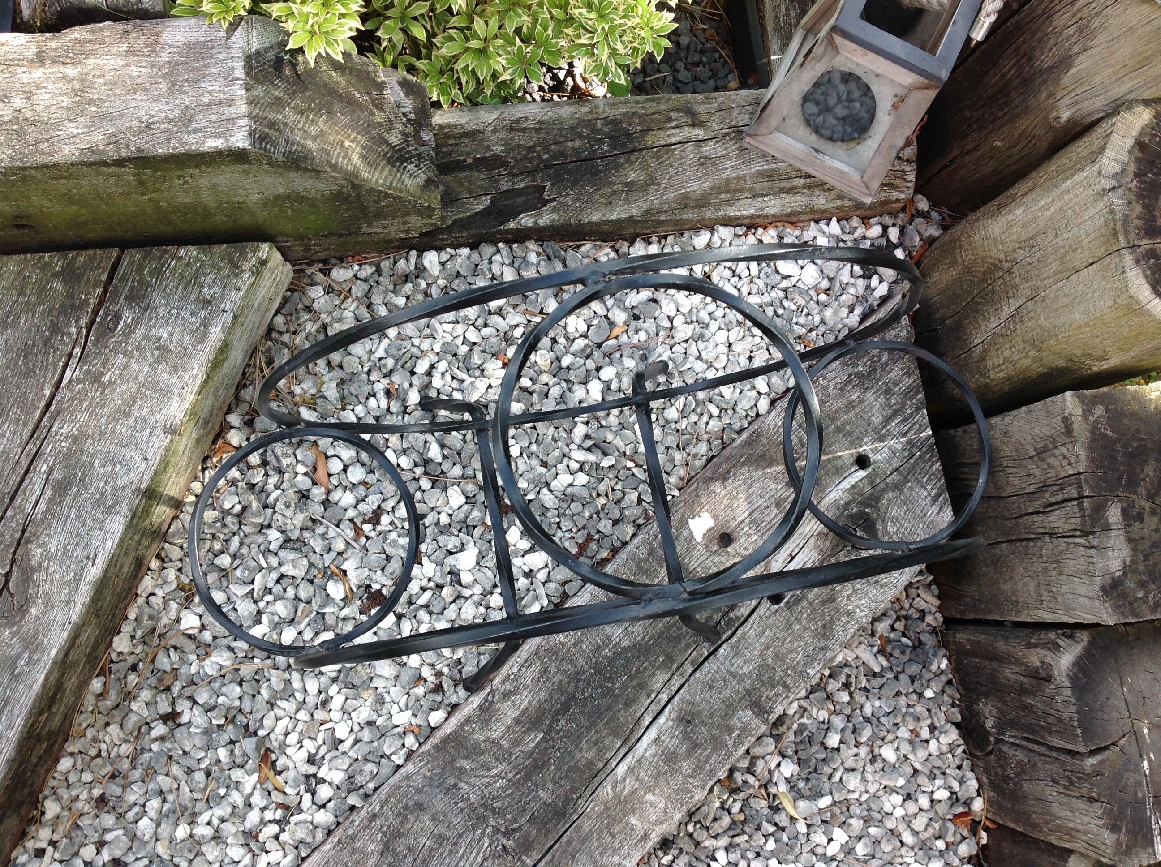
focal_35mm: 35
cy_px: 434
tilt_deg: -79.6
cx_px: 580
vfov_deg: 40.6
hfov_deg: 52.7
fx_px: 1172
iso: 50
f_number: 2.4
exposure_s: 1/201
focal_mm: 4.28
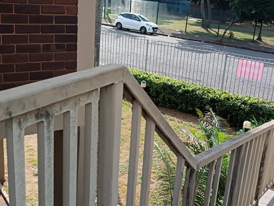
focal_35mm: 48
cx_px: 137
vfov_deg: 30.3
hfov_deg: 39.7
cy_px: 103
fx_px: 380
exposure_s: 1/125
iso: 100
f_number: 1.75
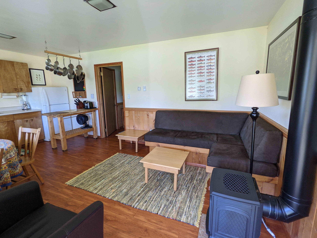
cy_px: 119
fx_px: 147
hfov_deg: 94.5
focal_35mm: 16
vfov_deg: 78.1
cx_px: 158
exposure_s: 1/23.8
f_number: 2.2
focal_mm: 2.22
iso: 89
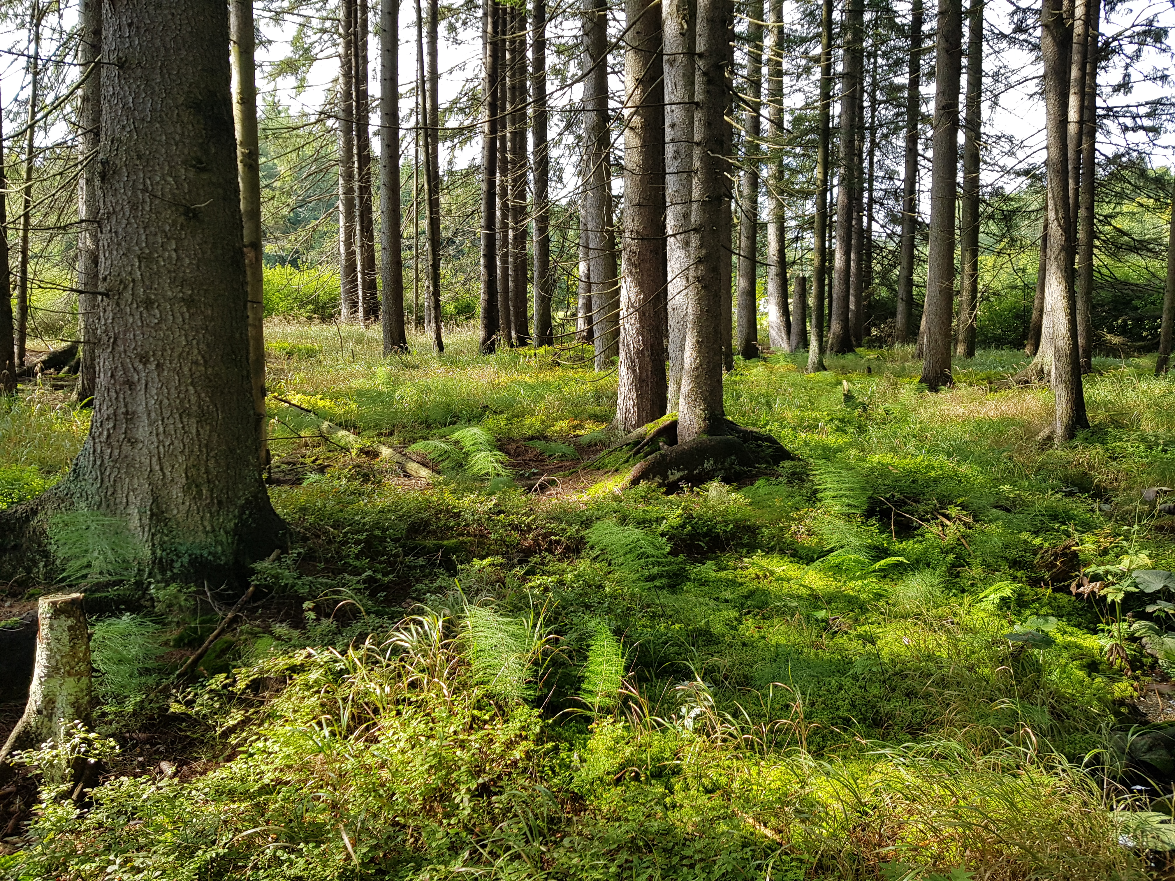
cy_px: 440
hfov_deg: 67.3
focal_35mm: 26
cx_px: 588
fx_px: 883
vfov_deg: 53.1
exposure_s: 1/265
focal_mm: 4.2
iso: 40
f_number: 1.7
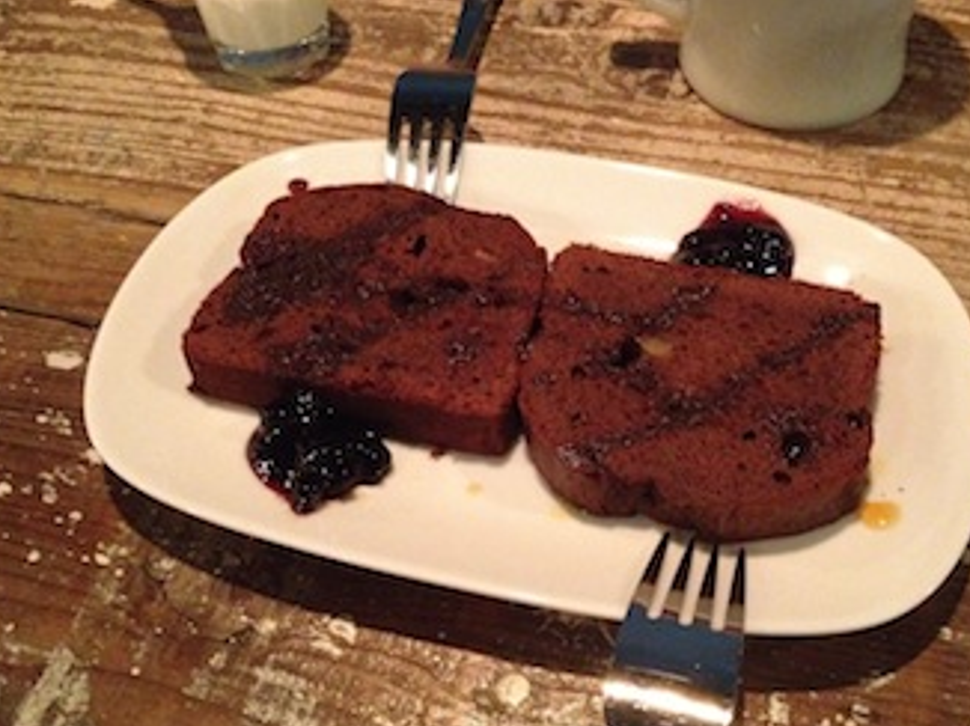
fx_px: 1204
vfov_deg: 33.6
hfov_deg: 43.8
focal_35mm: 43
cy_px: 348
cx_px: 556
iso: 800
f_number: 2.4
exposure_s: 1/15
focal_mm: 4.28
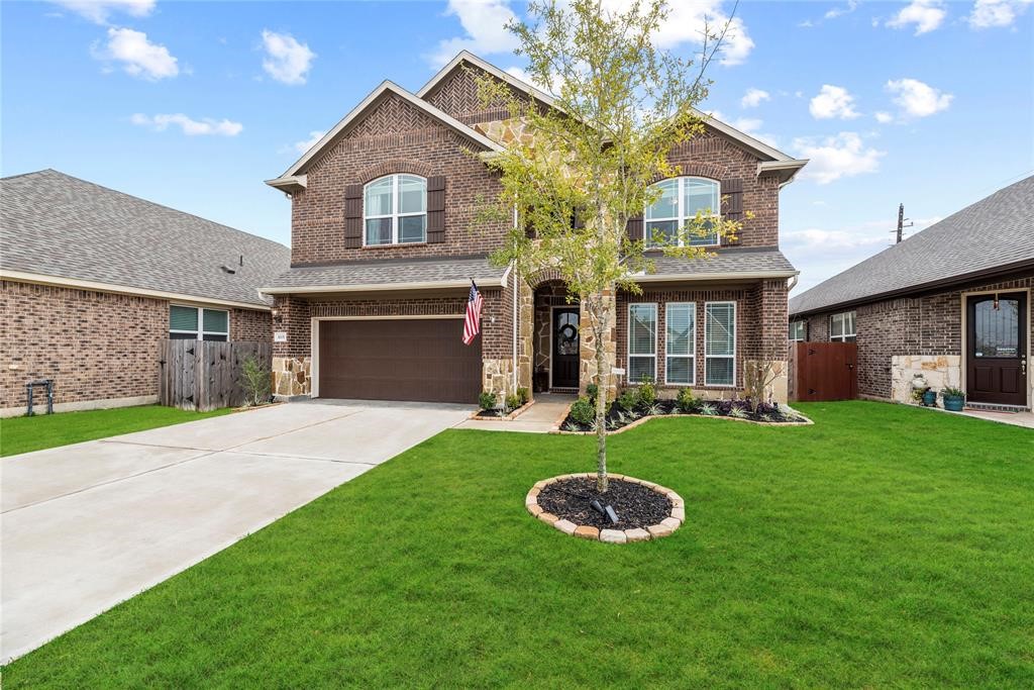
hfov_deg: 104.2
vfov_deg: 81.2
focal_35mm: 14
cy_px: 345
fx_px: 402
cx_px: 517
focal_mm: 14
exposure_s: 1/160
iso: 100
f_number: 8
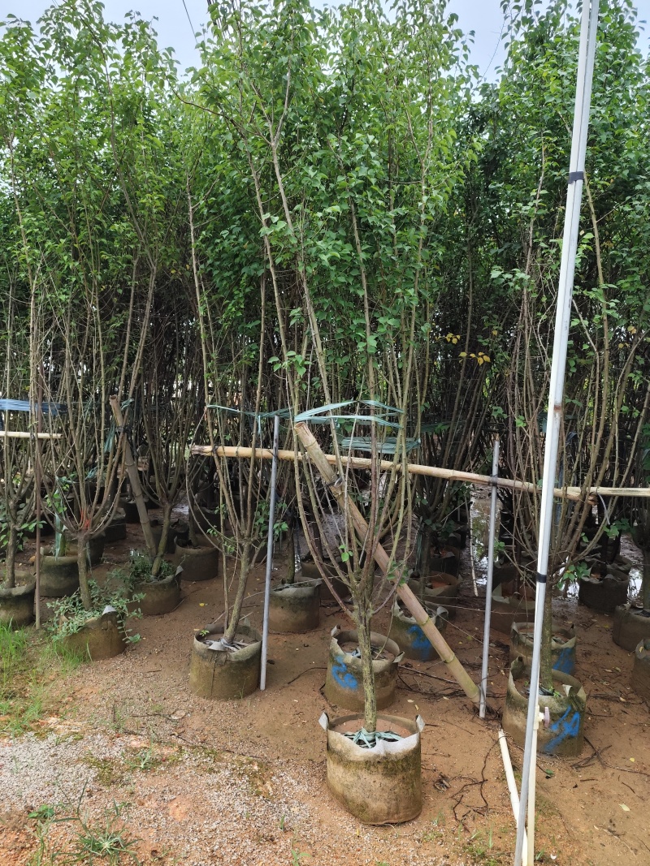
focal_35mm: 23
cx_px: 325
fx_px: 576
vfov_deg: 73.9
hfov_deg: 58.9
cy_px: 433
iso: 50
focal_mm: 6.19
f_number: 1.65
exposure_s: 1/319
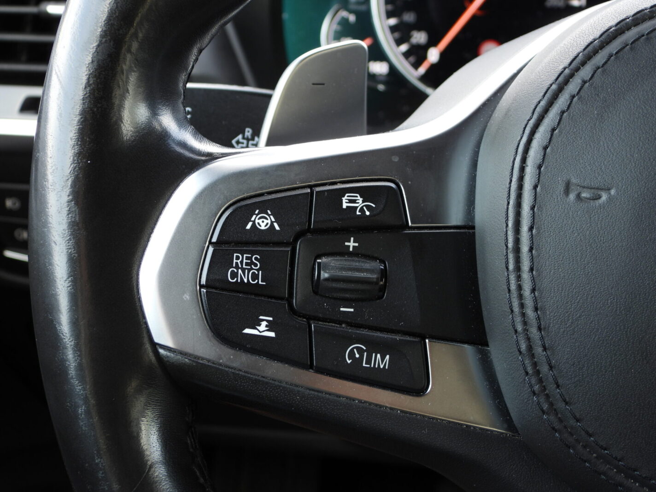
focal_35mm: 60
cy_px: 246
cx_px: 328
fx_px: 1137
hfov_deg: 32.2
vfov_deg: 24.4
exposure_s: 1/40
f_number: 3.5
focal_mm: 10.7
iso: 100
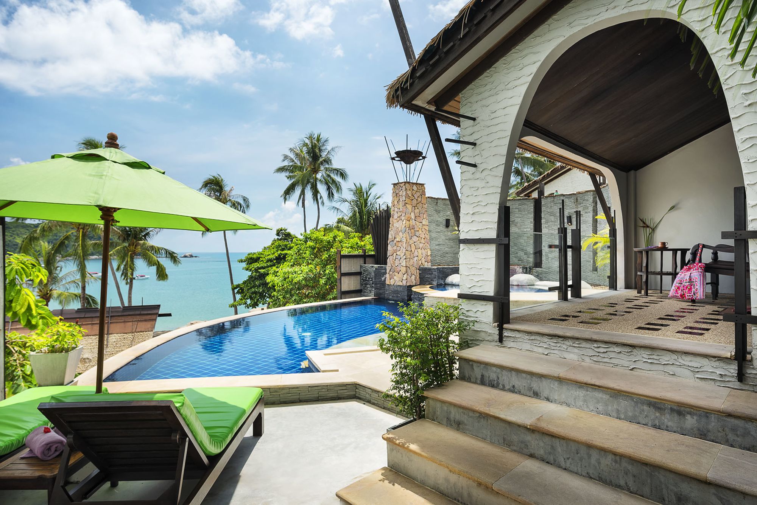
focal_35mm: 20
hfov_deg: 84.0
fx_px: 421
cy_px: 252
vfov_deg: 62.0
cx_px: 378
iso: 320
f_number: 8
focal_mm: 20
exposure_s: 1/640
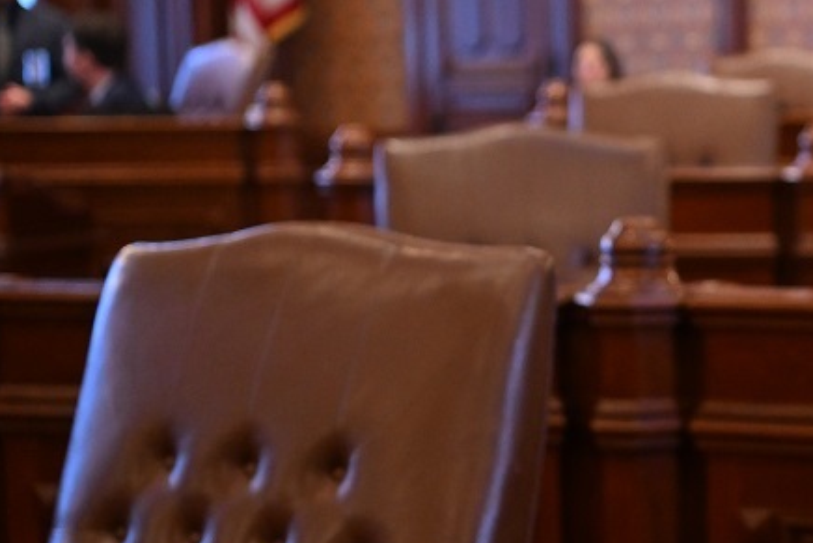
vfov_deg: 12.4
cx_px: 1052
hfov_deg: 17.5
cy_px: 355
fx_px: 2485
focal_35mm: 110
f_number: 2.8
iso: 3200
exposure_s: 1/200
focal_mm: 40
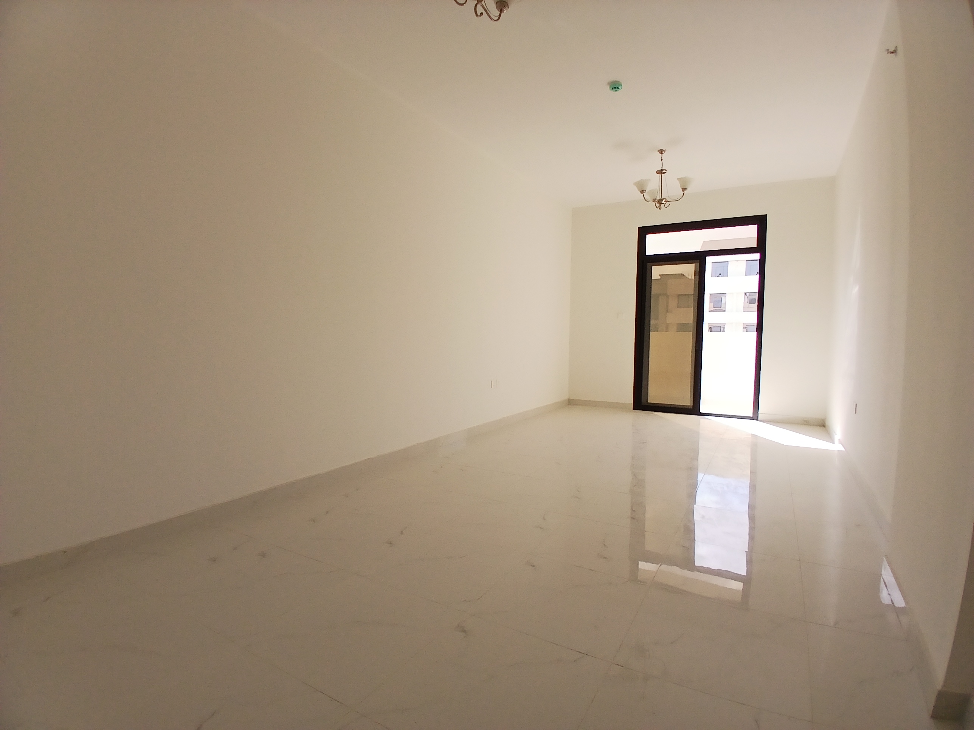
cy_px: 365
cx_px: 487
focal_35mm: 17
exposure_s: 1/198
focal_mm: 1.4
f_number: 2.2
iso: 50
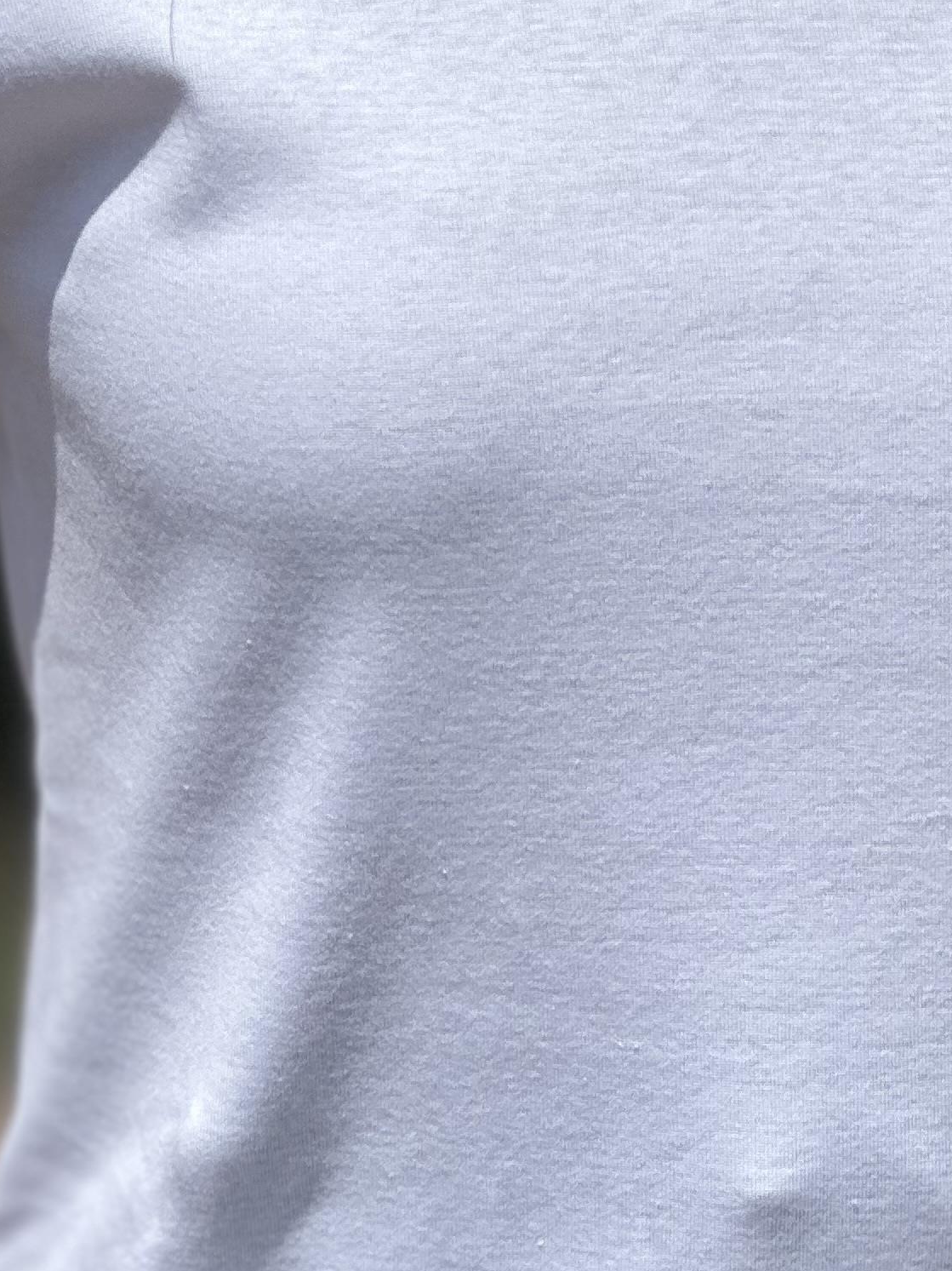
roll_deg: -1.8
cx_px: 452
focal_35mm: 208
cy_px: 814
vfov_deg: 9.5
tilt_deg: -21.0
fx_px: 7630
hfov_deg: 7.1
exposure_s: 1/1845
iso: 32
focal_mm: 9
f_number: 2.8
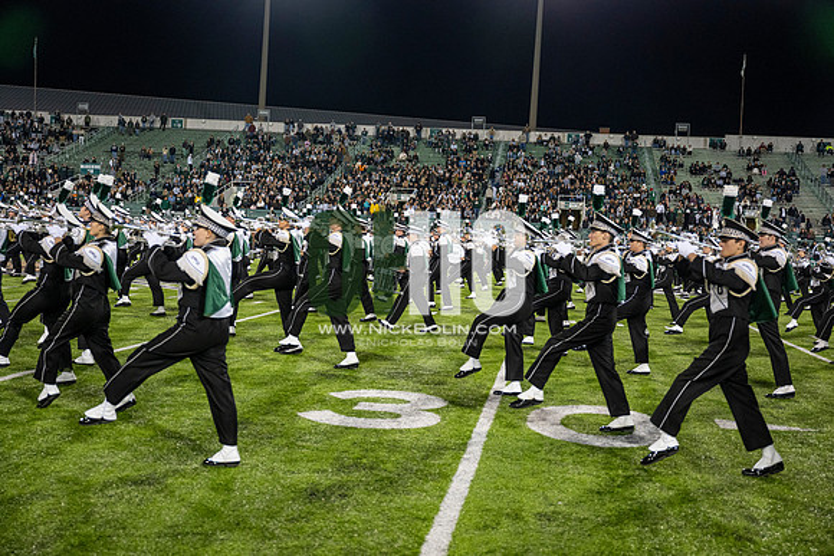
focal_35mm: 40
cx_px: 417
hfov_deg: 48.4
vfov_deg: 33.4
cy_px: 278
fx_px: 927
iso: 1250
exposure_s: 1/500
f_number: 3.2
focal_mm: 40
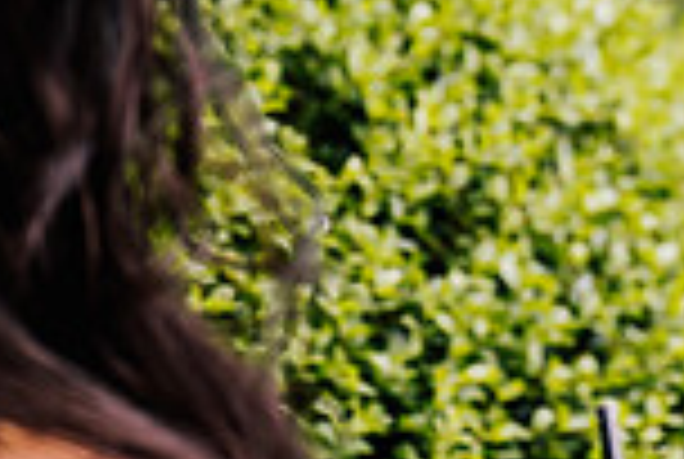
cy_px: -214
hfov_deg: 4.7
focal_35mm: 430
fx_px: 8186
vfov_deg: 3.2
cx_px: 1170
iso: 125
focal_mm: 113
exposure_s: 1/125
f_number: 4.5
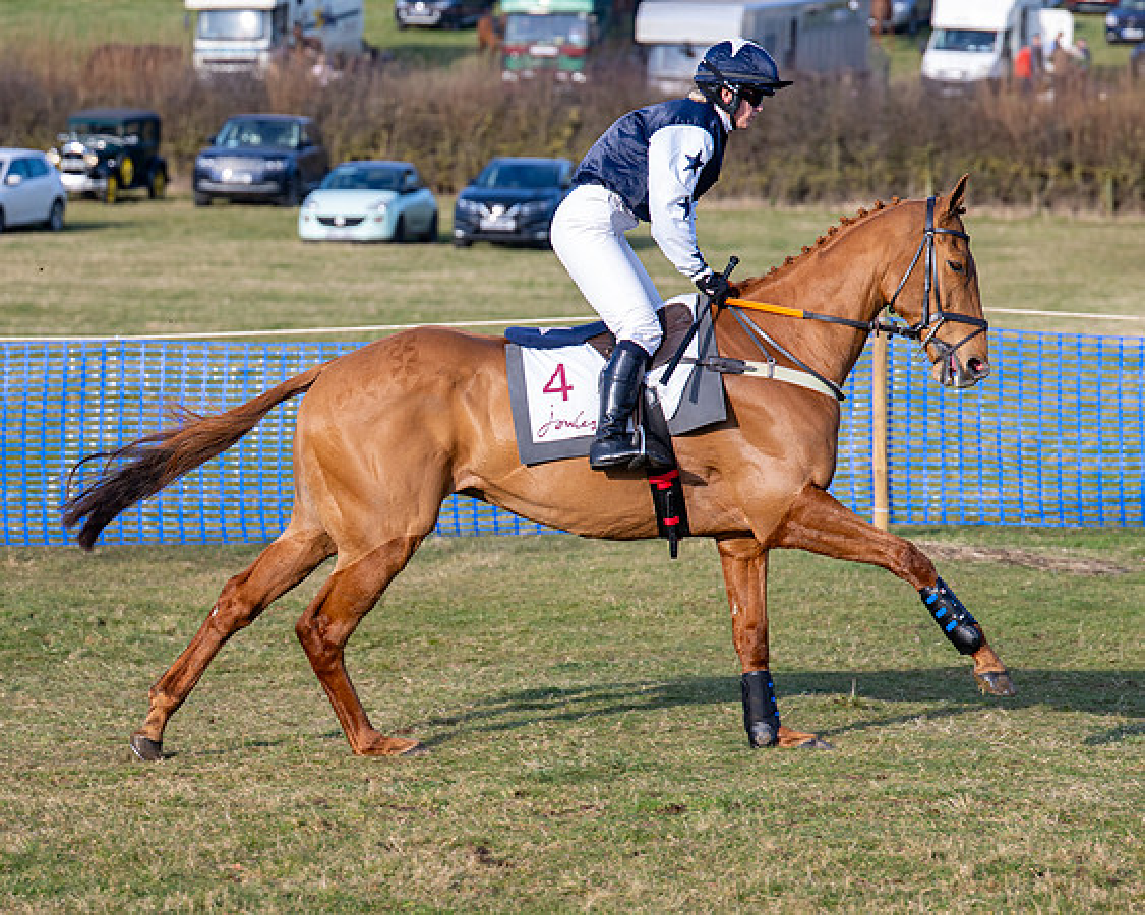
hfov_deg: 11.0
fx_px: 5943
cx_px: 517
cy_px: 472
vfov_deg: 8.8
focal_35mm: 175
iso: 125
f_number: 2.8
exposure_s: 1/1000
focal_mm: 87
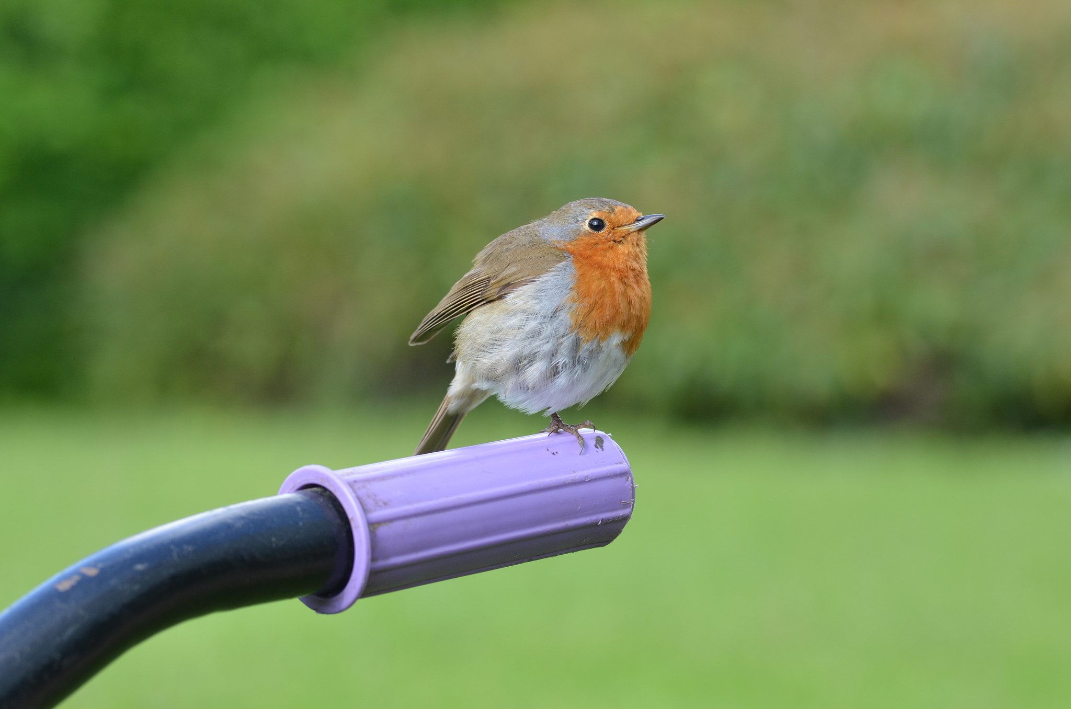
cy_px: 354
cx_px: 536
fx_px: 4675
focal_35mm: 158
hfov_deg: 13.1
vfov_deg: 8.7
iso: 400
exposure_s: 1/500
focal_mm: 105
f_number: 5.6
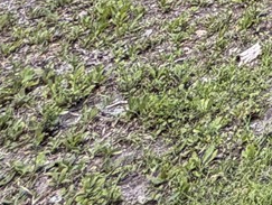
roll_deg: -0.1
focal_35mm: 92
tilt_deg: +2.9
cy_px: -413
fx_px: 724
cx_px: 649
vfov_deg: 10.8
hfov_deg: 14.4
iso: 64
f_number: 2.2
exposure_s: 1/199
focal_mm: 2.22
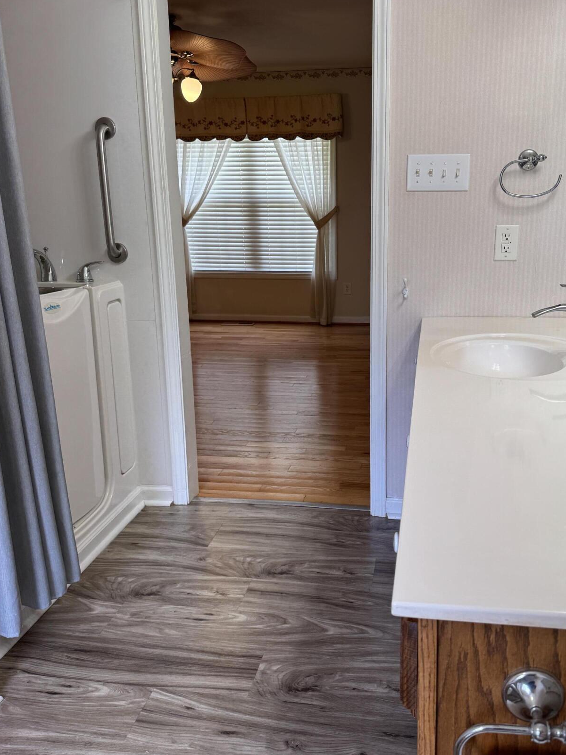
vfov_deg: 59.9
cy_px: 353
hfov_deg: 46.6
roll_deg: +0.7
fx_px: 654
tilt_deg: -13.6
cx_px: 333
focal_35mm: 30
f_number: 1.78
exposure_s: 1/120
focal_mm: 6.76
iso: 64
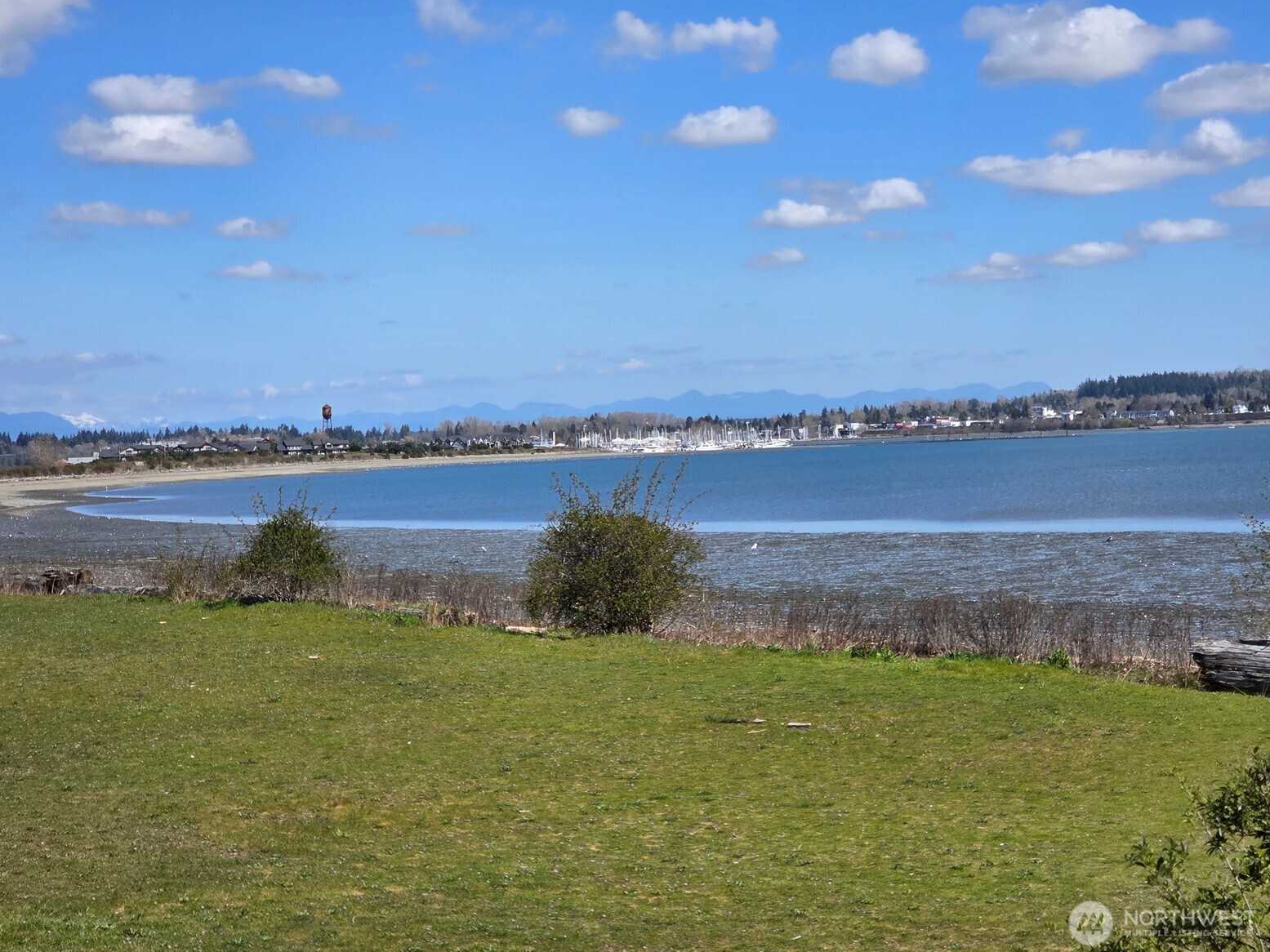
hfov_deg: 27.4
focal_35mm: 71
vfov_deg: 20.7
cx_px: 627
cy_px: 466
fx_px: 2605
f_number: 2.4
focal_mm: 7
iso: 25
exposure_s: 1/1814
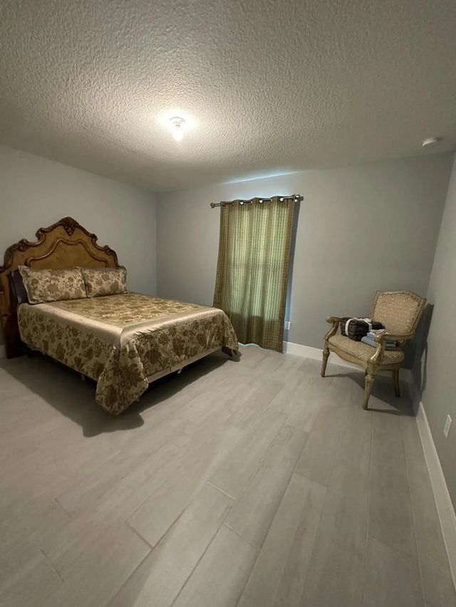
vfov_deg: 102.1
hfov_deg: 85.7
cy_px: 304
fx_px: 246
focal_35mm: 14
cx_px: 228
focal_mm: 2.22
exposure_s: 1/60
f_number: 2.2
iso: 800
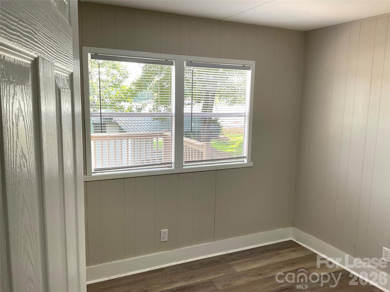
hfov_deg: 61.7
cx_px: 195
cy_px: 146
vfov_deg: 48.2
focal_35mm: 29
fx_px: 327
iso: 32
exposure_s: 1/120
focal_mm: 3
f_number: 1.8
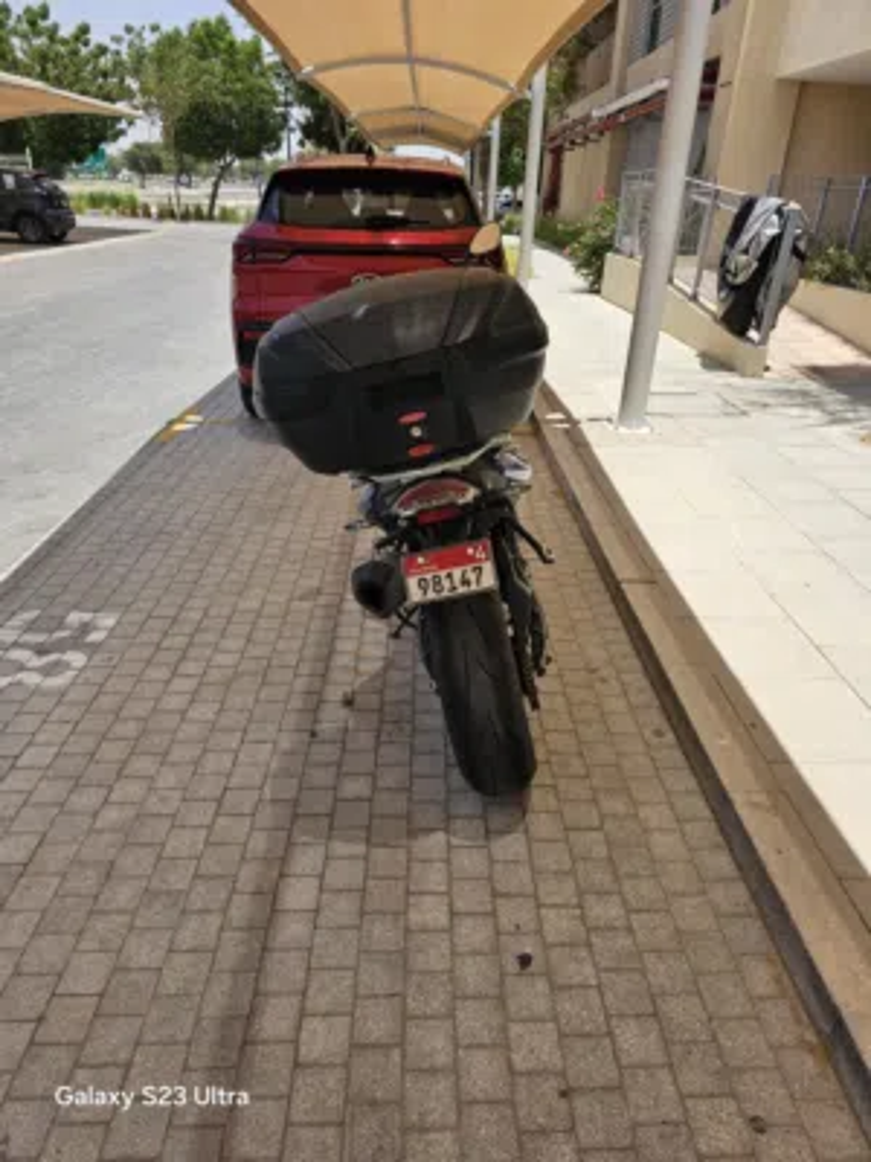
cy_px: 581
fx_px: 772
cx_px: 436
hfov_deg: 58.9
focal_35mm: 23
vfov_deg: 73.9
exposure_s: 1/740
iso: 10
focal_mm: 6.3
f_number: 1.7
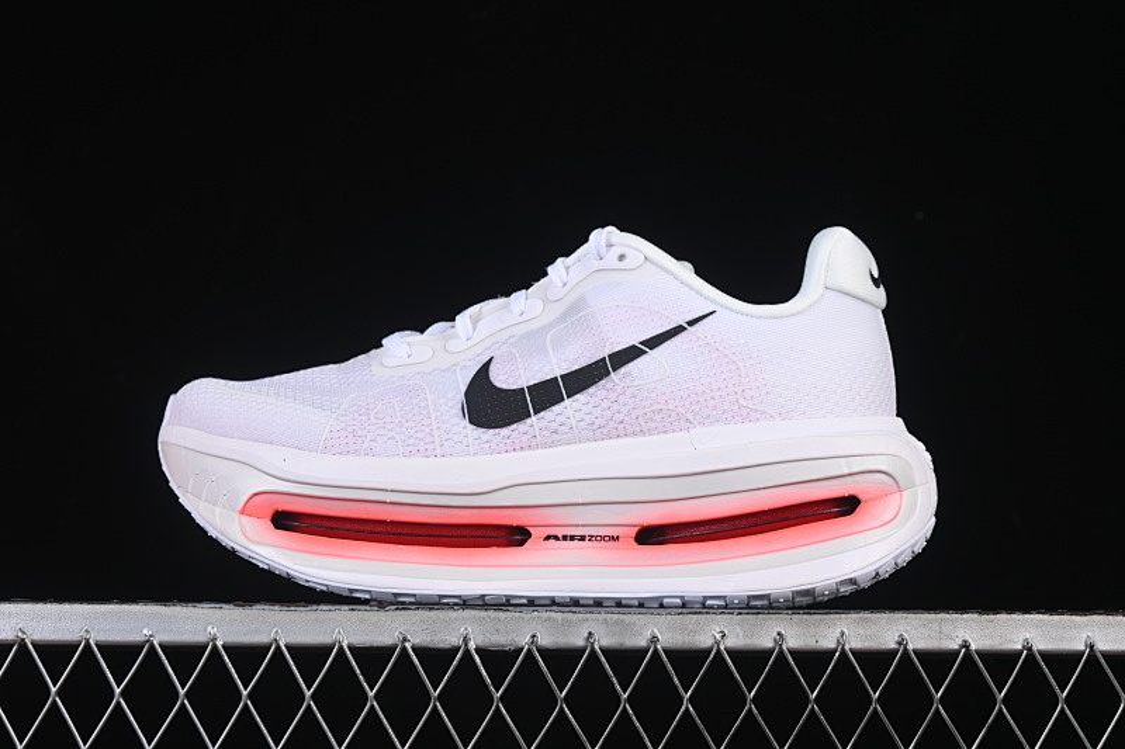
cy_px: 374
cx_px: 562
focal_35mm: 75
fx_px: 2343
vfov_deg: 18.2
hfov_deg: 27.0
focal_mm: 50
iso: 160
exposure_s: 1/100
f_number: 8
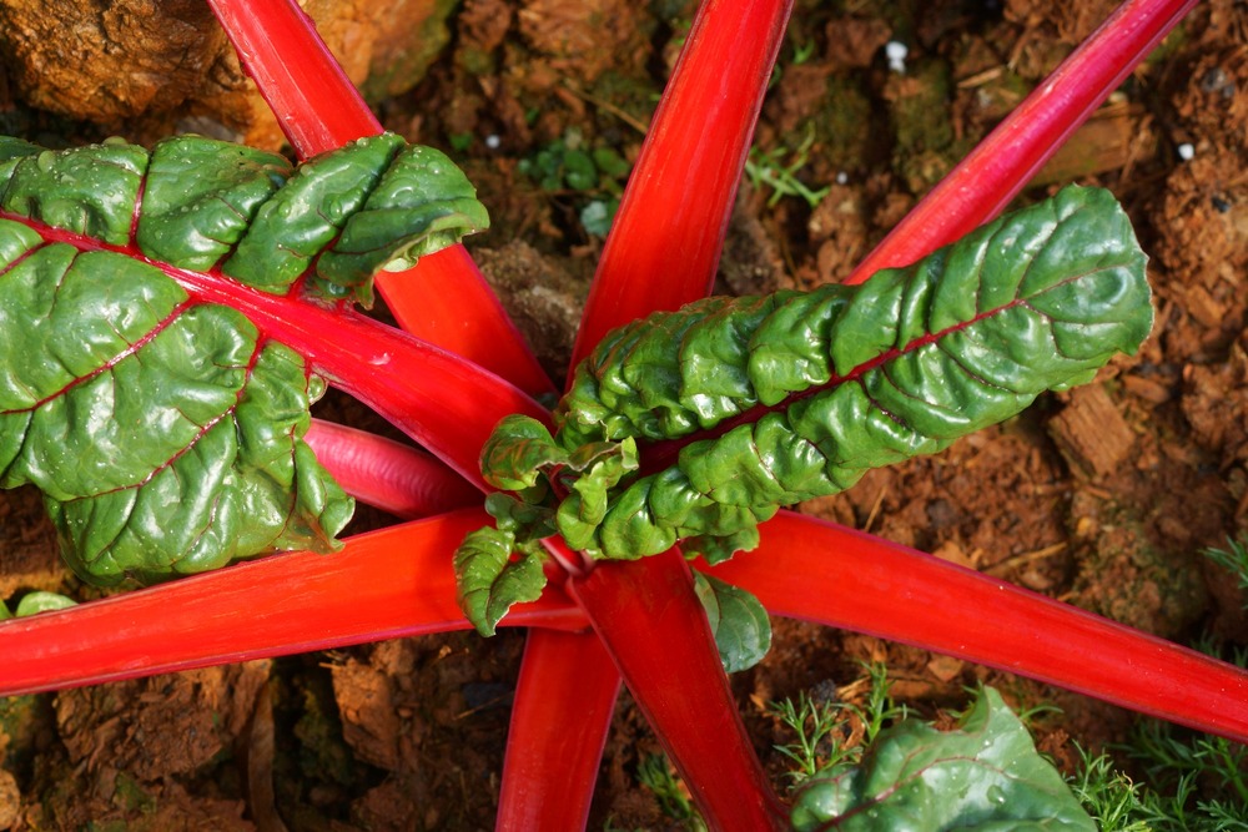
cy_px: 416
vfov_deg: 9.2
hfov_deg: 13.7
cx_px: 624
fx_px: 5200
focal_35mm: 150
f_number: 6.3
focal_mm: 100
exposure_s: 1/100
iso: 100
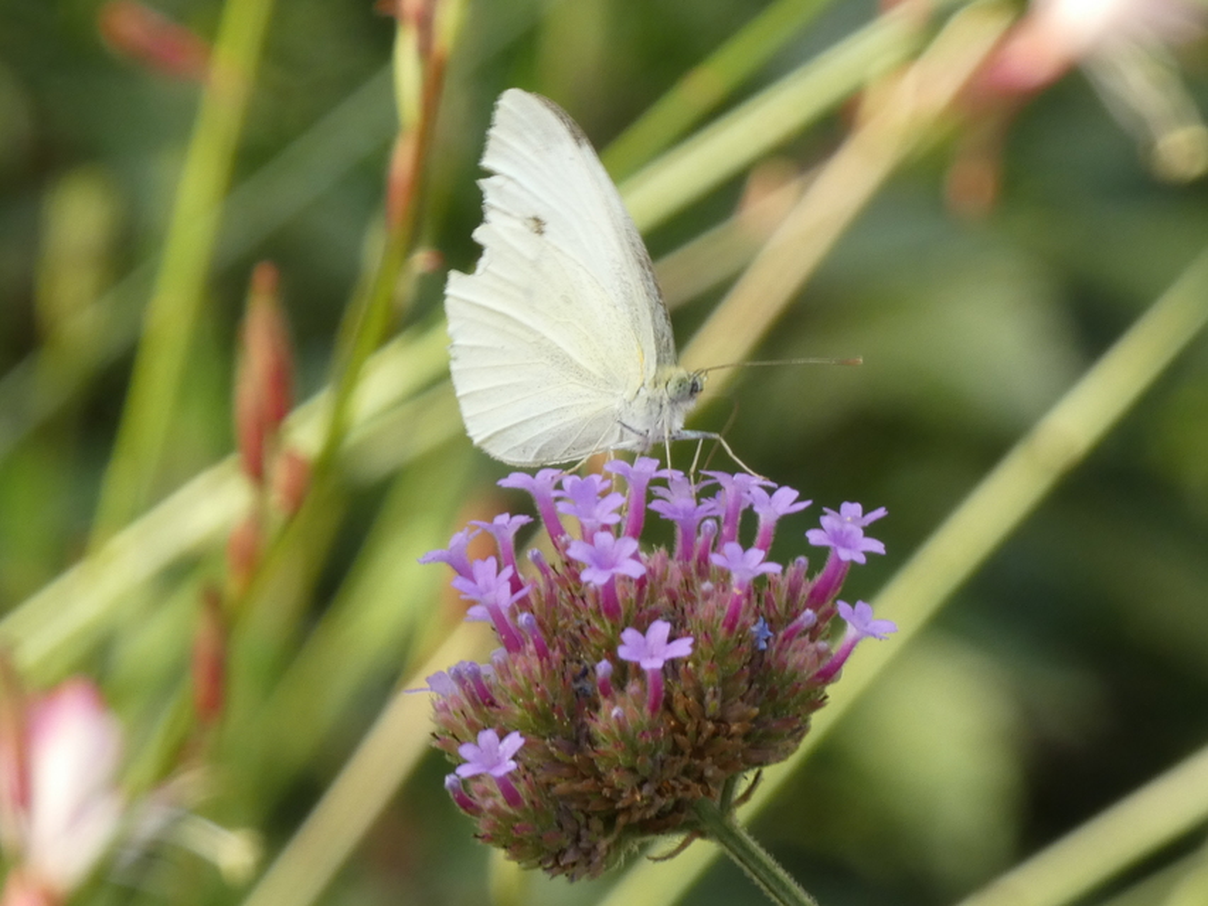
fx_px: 20941
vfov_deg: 2.5
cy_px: 453
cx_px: 604
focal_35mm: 600
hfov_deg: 3.3
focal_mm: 107.6
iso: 200
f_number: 5.6
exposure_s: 1/100
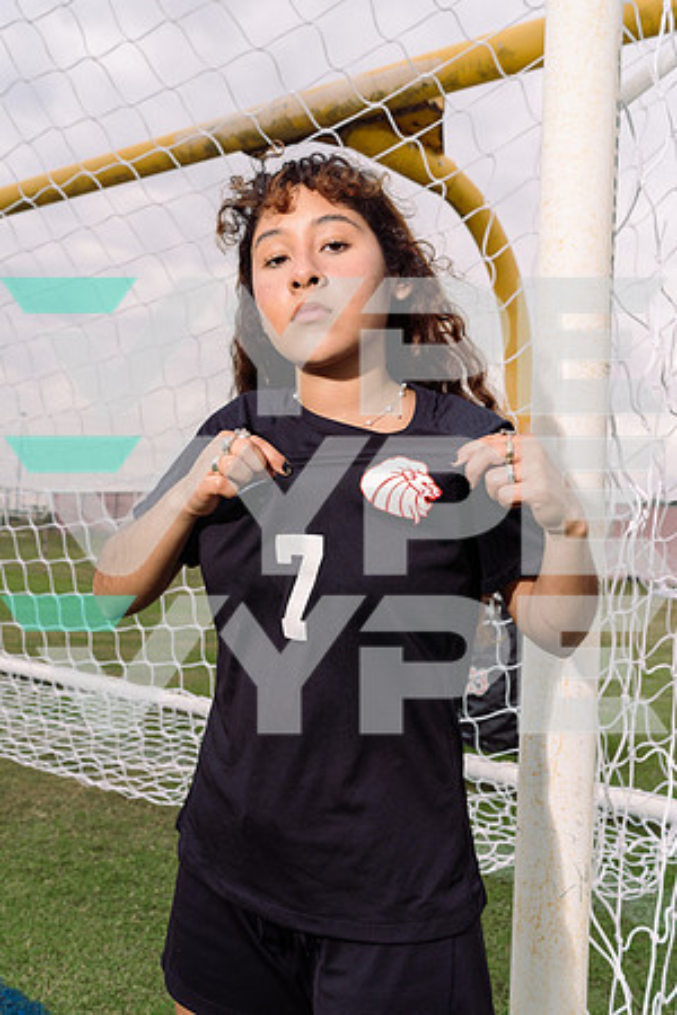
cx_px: 338
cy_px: 508
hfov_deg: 37.9
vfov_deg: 54.4
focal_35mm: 35
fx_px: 987
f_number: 7.1
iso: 160
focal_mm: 35
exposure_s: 1/250
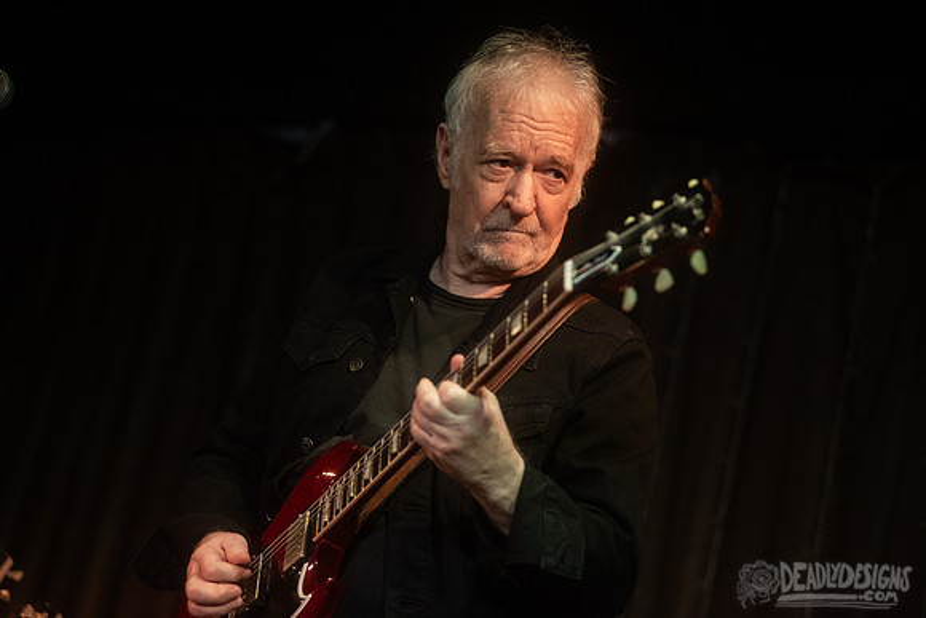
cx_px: 463
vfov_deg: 13.7
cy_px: 309
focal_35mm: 100
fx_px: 2573
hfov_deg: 20.4
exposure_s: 1/160
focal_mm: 100
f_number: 3.2
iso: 2500
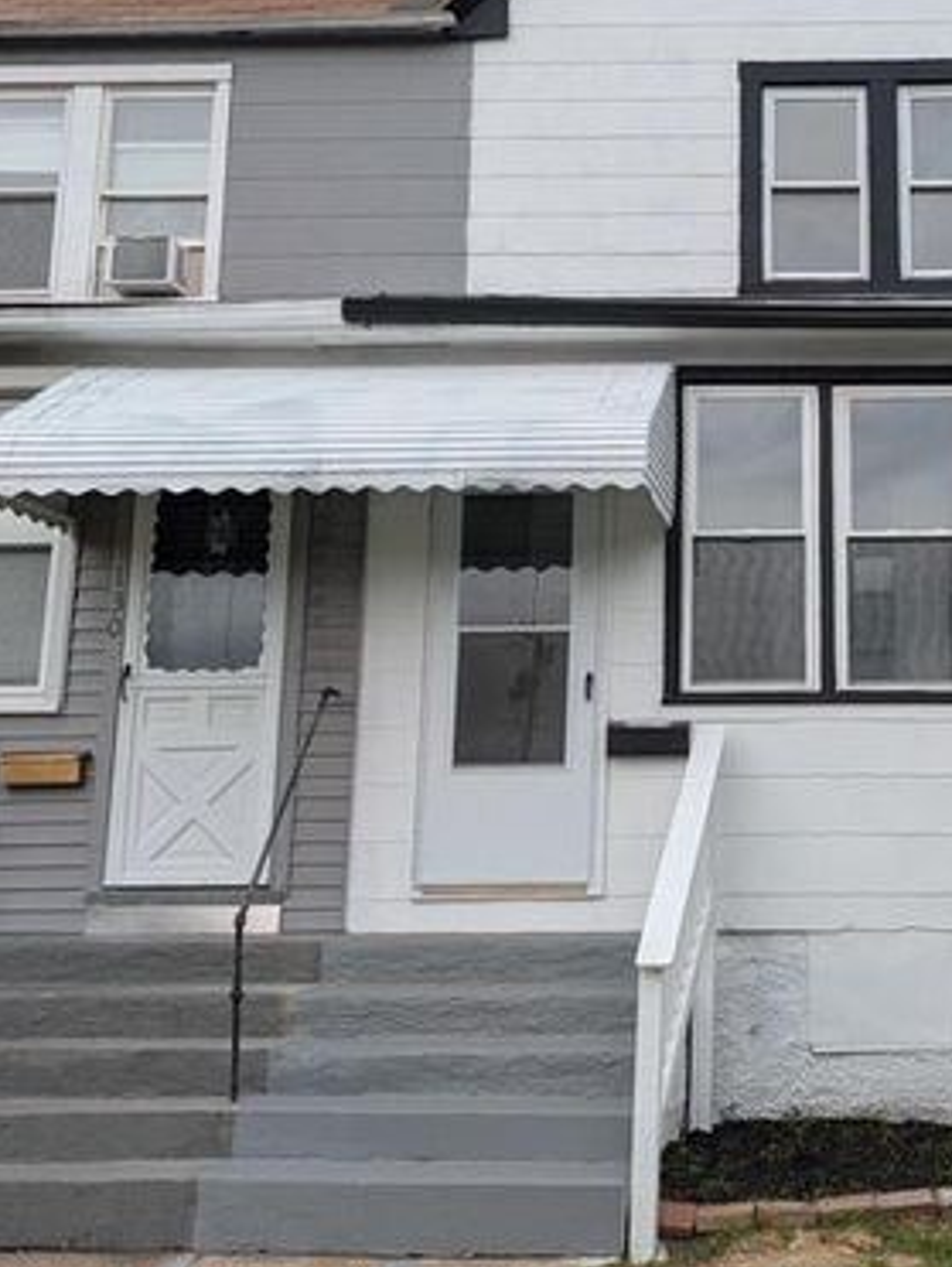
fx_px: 1574
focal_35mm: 43
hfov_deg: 32.2
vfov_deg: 43.7
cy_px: 536
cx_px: 839
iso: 31
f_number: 1.68
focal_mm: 6.9
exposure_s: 1/490
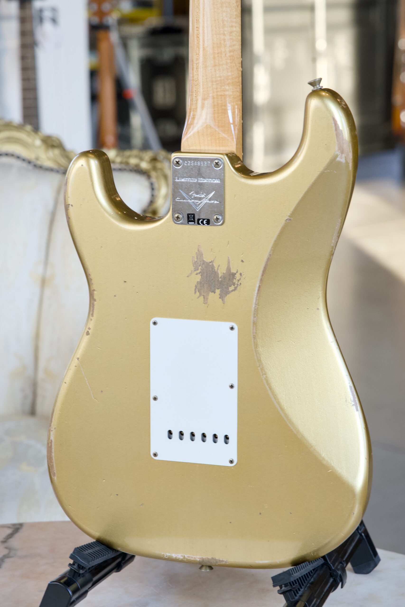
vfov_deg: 19.5
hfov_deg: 13.0
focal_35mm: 105
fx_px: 1771
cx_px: 202
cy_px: 304
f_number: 8
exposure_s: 1/80
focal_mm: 105
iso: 3200
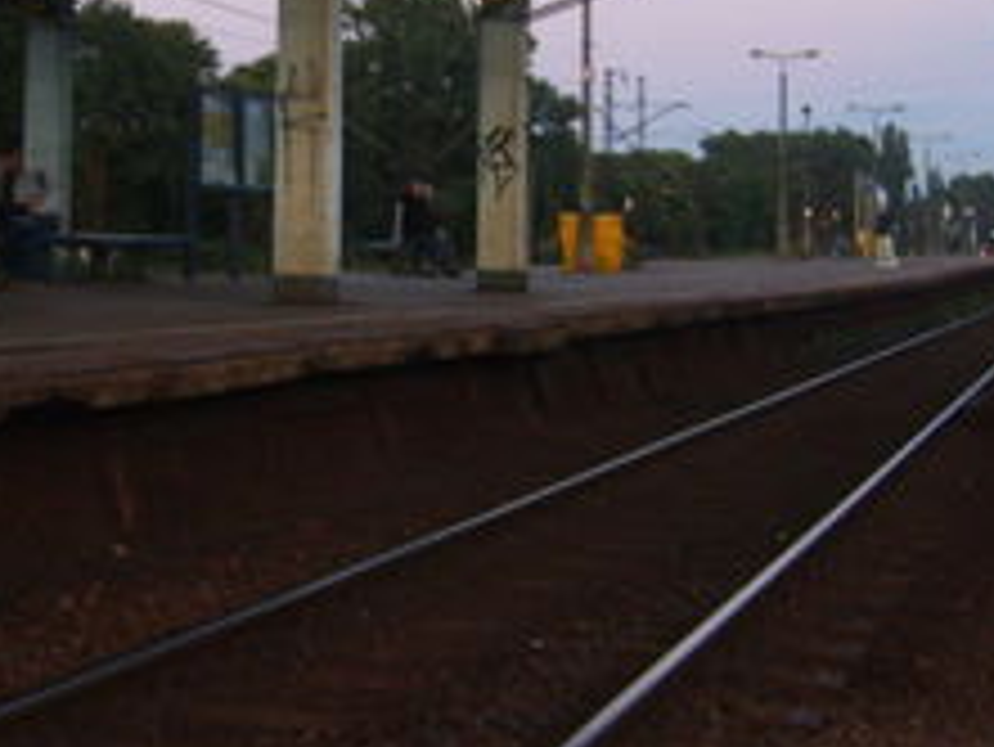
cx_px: 189
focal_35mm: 76
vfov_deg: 19.2
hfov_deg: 25.2
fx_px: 2184
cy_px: 166
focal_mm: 5.8
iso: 139
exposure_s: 1/30
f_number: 2.8
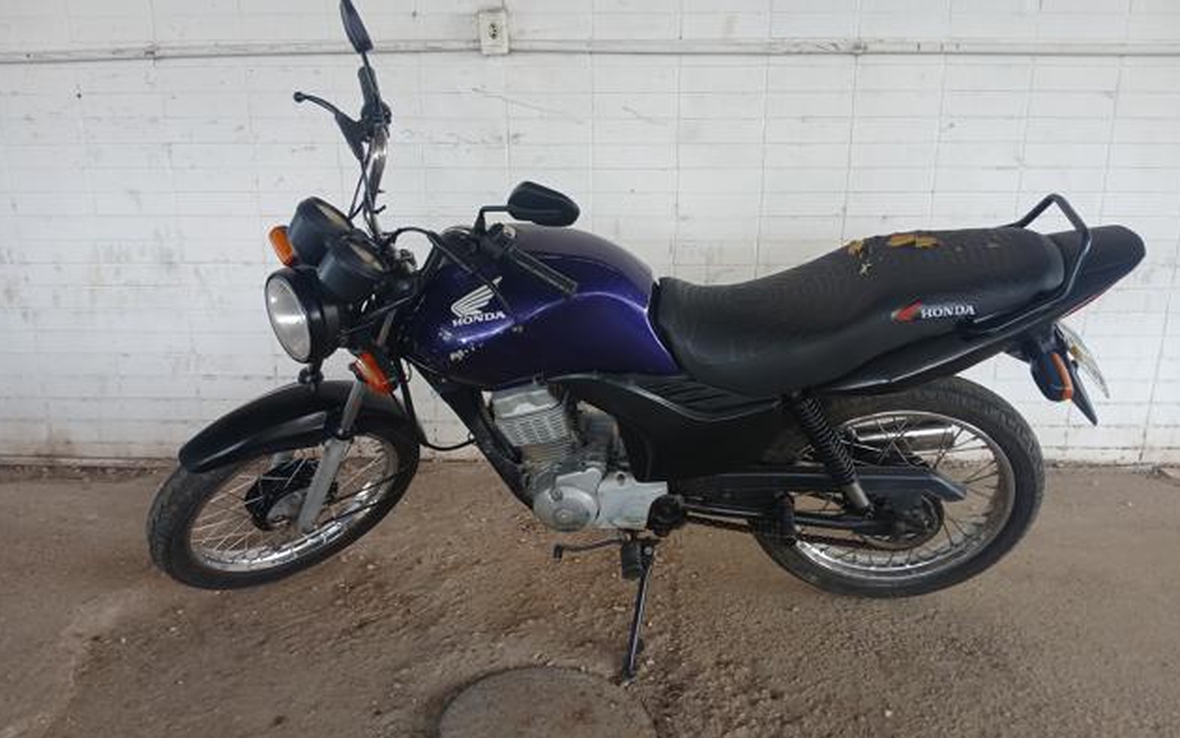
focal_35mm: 28
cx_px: 592
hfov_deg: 66.5
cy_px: 354
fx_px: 901
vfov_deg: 44.5
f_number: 1.8
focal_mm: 3.98
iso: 50
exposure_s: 1/60
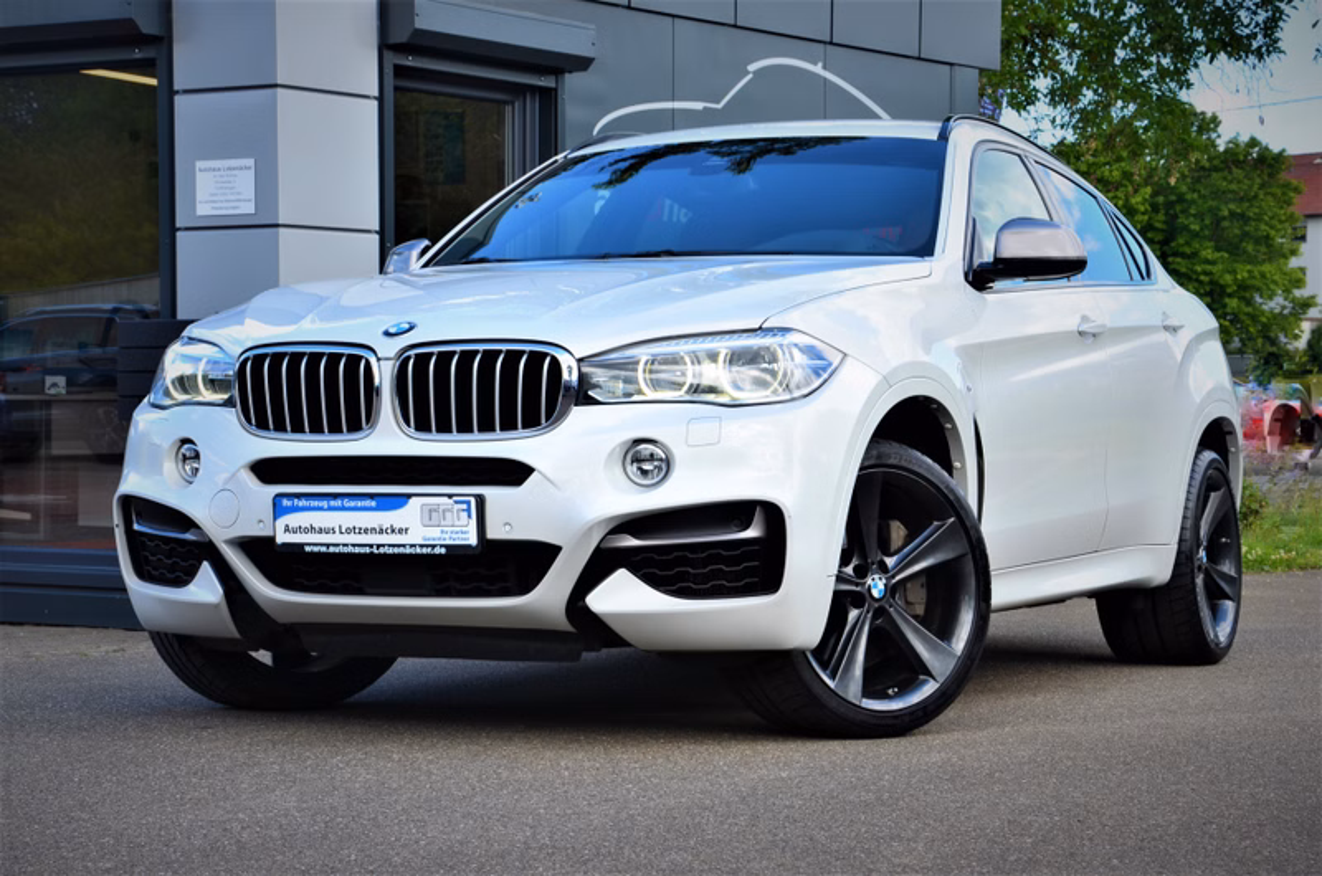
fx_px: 2859
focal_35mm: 78
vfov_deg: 17.4
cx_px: 661
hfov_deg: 26.0
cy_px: 438
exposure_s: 1/100
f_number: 11
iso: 200
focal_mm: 52
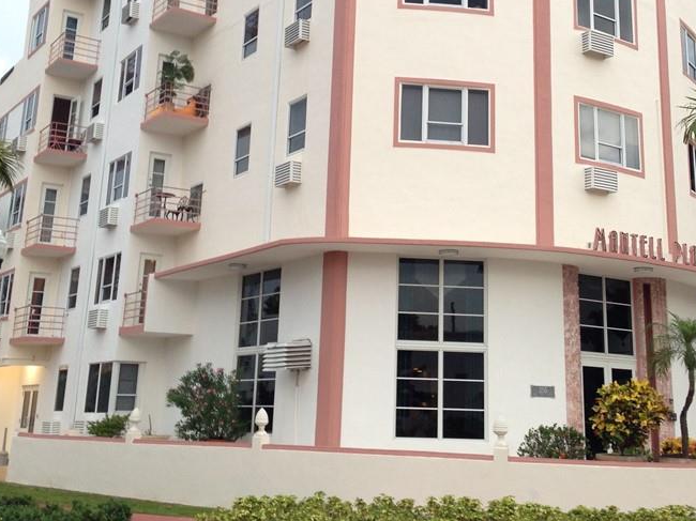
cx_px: 396
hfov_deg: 36.8
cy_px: 128
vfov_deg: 27.6
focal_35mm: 52
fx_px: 1045
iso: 80
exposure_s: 1/20
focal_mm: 4.12
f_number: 2.4
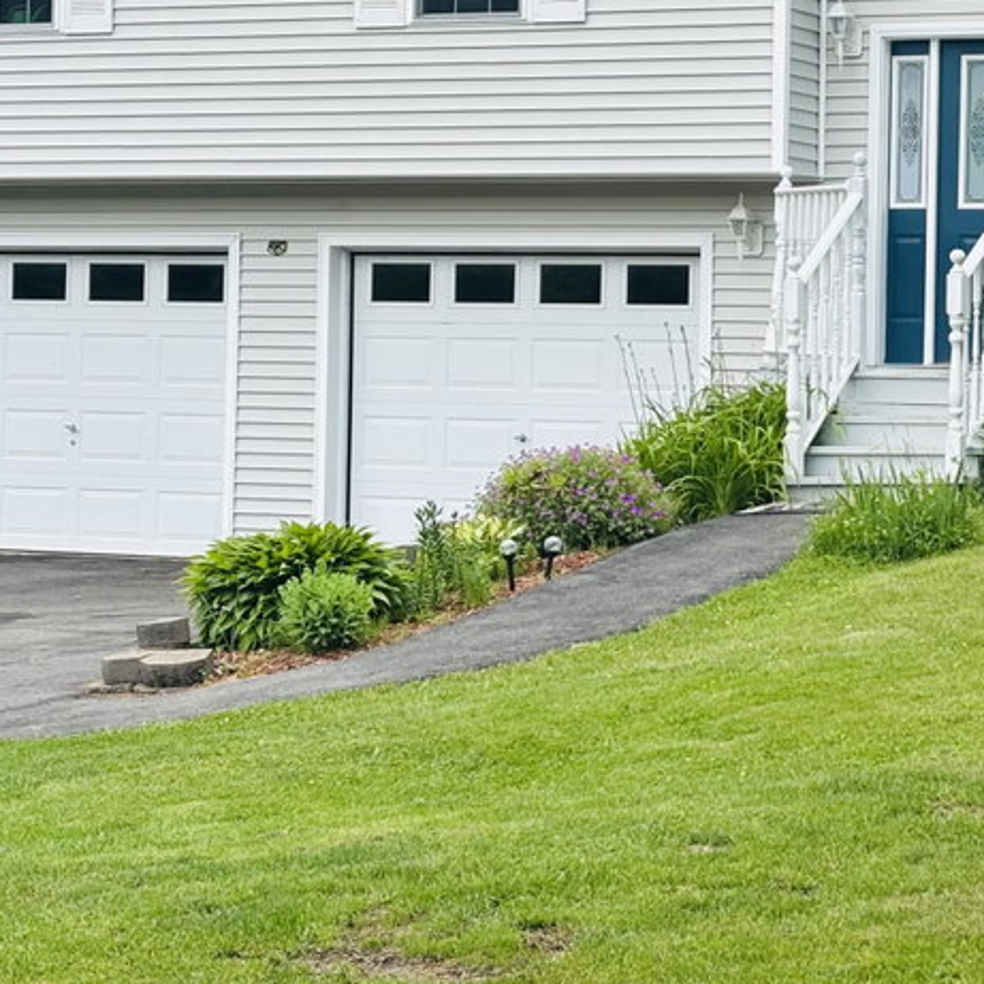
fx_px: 3280
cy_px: 260
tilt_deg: +1.8
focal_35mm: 102
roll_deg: -0.7
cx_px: 903
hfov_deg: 16.8
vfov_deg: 17.0
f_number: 1.6
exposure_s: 1/1047
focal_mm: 5.96
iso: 32
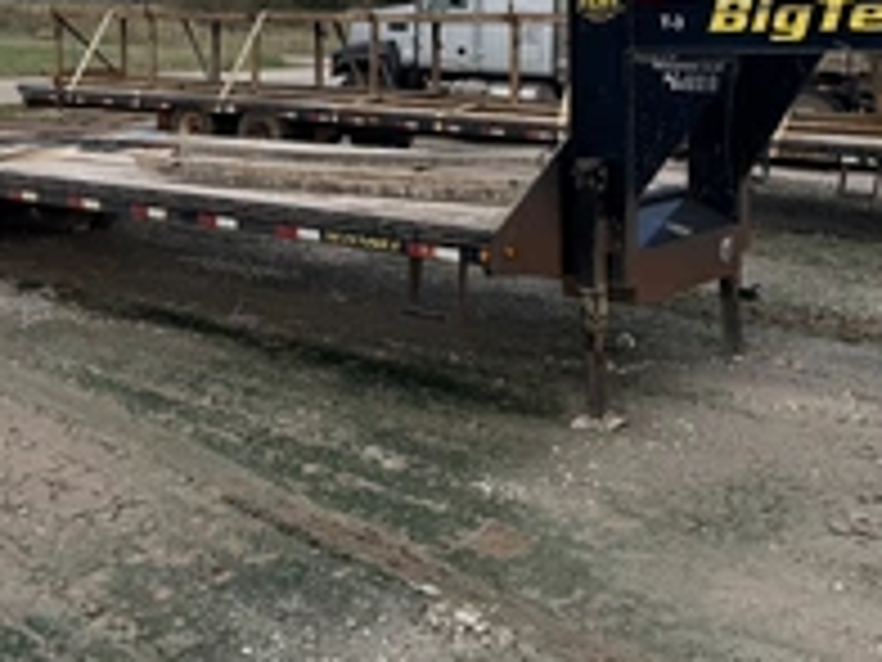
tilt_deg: -3.8
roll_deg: -1.4
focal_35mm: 49
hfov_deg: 38.9
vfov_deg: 28.6
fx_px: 1248
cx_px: 446
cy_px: 77
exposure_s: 1/3279
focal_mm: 6.76
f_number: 1.78
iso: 80
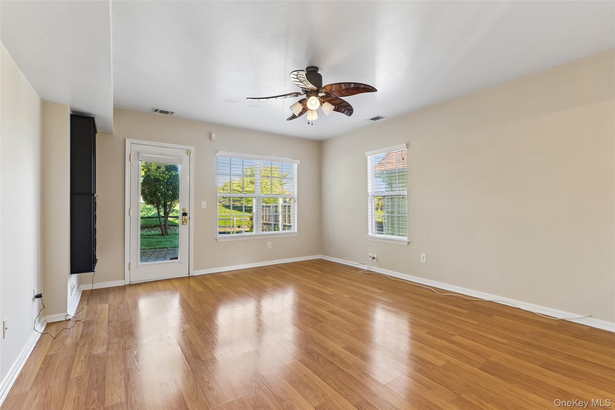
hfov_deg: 96.7
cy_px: 205
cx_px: 308
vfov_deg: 73.7
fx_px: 273
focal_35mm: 16
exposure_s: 1/10
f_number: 9
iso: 200
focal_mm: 16
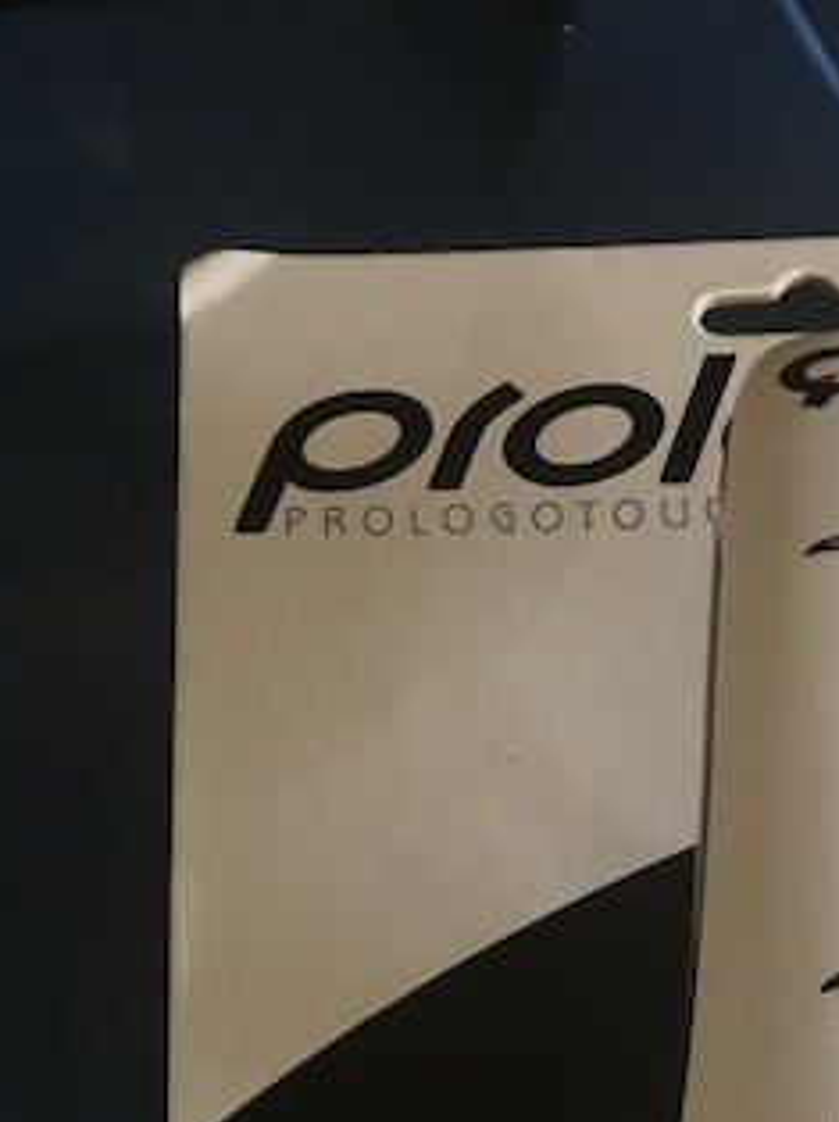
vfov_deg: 23.5
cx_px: 807
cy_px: 1426
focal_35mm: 74
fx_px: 2395
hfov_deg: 19.4
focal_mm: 4.15
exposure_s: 1/30
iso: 80
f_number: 2.2
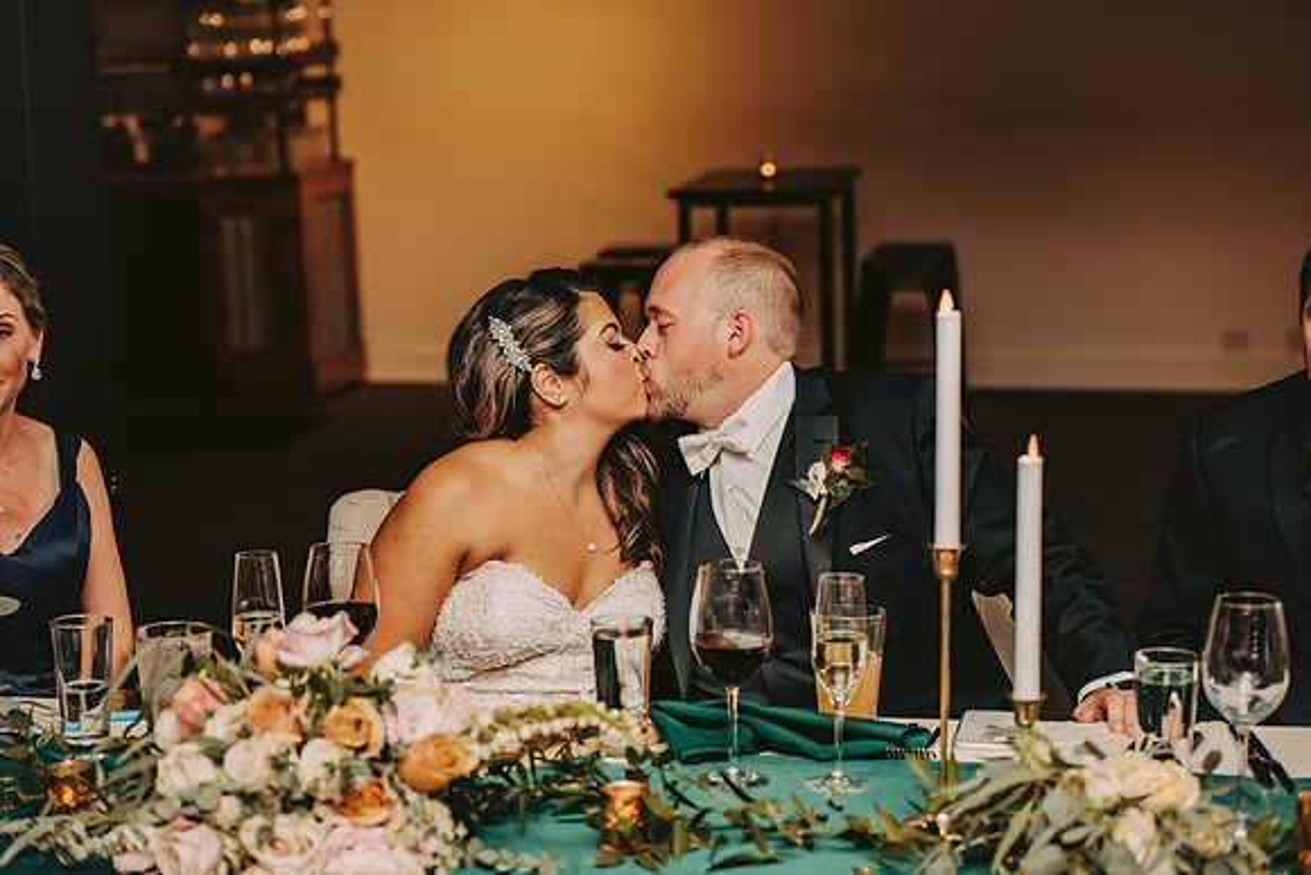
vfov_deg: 19.5
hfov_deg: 28.8
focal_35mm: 70
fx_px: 2550
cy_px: 438
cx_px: 656
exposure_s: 1/200
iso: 1600
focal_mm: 70
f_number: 3.2
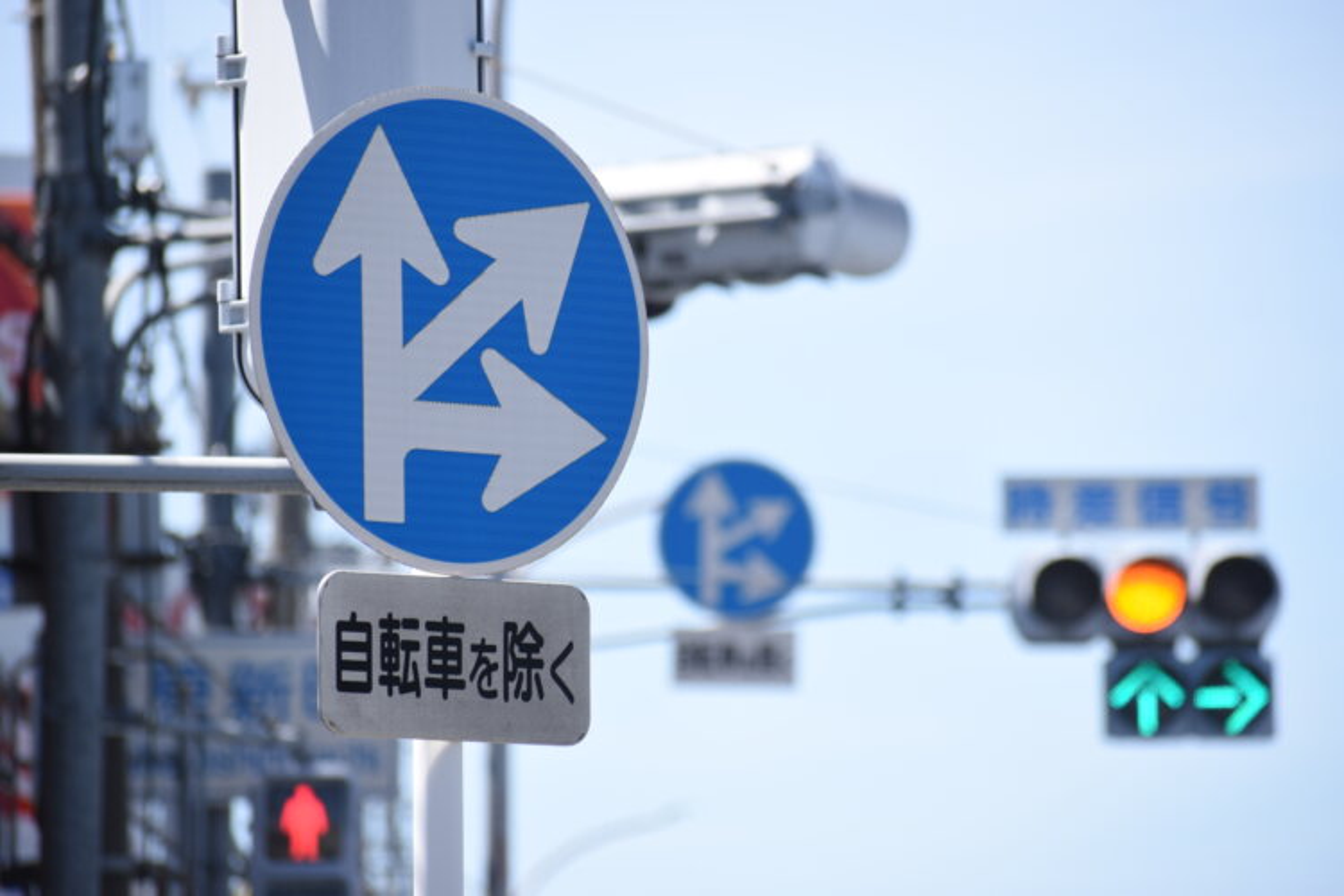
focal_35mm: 292
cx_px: 672
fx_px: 10919
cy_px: 448
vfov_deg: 4.7
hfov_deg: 7.0
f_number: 5.6
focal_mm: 195
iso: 250
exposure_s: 1/800
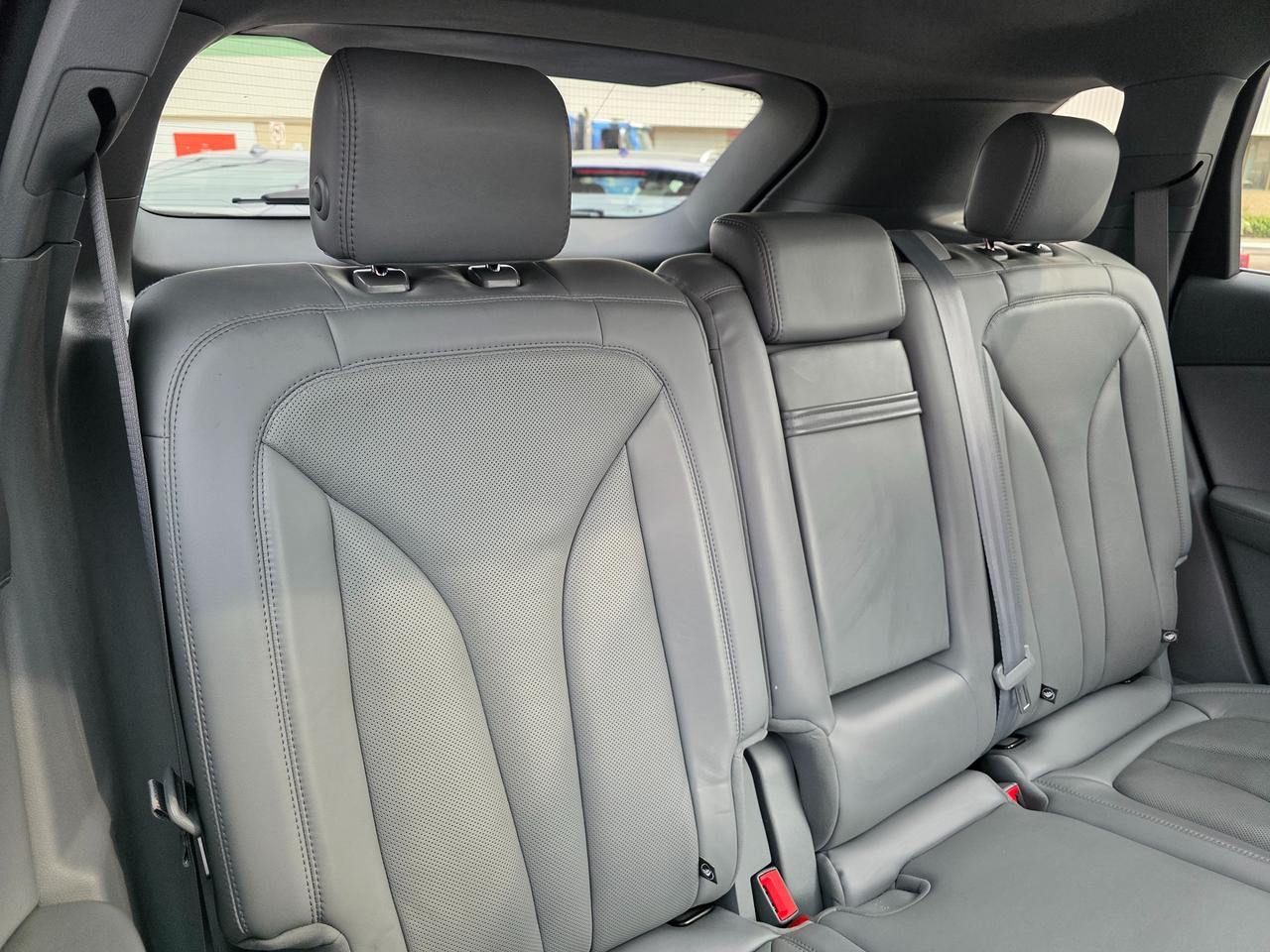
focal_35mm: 23
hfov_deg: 73.9
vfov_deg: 58.9
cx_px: 635
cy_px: 476
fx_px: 844
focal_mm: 6.3
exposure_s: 1/180
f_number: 1.7
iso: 160
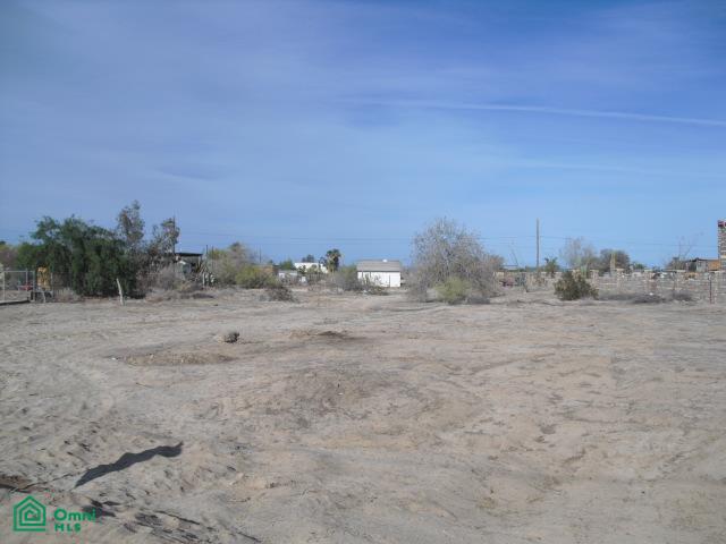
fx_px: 755
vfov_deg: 39.7
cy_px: 272
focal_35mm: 36
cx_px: 363
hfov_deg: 51.4
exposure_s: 1/250
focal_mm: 6.3
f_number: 7.8
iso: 64
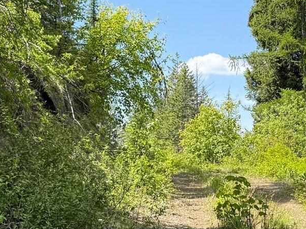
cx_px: 167
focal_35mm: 86
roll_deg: +1.1
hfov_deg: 22.8
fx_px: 760
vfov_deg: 17.2
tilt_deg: +7.9
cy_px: 96
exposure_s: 1/1812
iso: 80
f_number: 1.78
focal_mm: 6.76
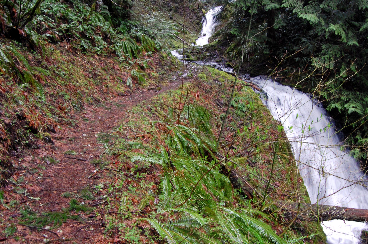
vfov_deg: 37.8
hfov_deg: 54.5
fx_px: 357
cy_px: 128
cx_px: 193
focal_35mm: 35
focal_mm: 20
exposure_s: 1/13
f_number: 7.1
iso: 800
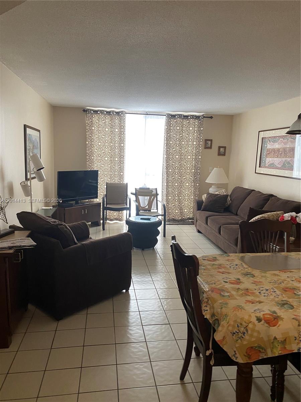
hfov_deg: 53.1
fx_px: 301
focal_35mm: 26
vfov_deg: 67.3
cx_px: 150
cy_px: 201
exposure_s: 1/60
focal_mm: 4.25
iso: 160
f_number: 1.8
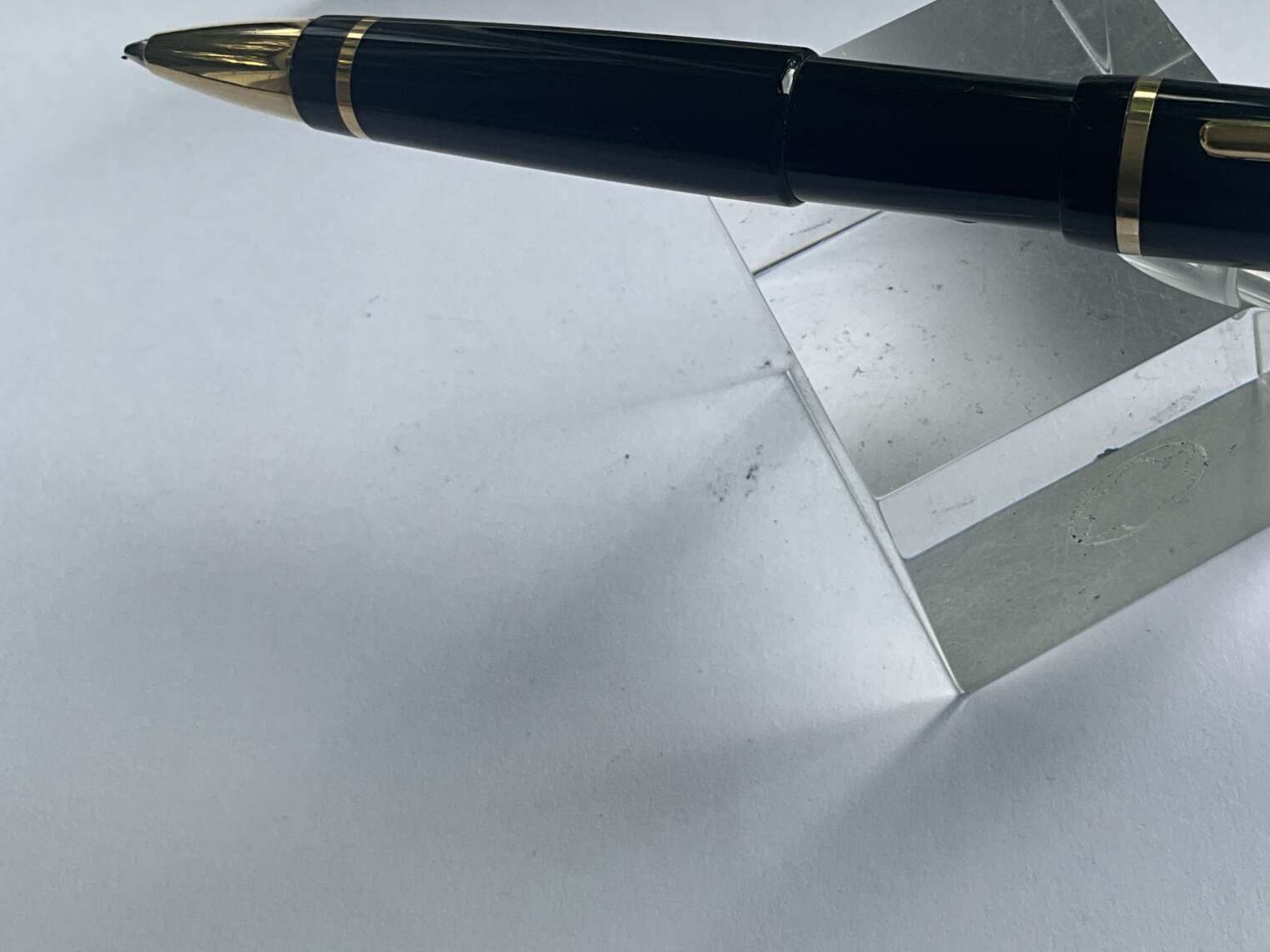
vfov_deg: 29.4
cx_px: 1065
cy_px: 295
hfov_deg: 37.2
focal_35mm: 49
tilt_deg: -58.1
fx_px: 1798
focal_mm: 3
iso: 20
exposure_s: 1/161
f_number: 1.8
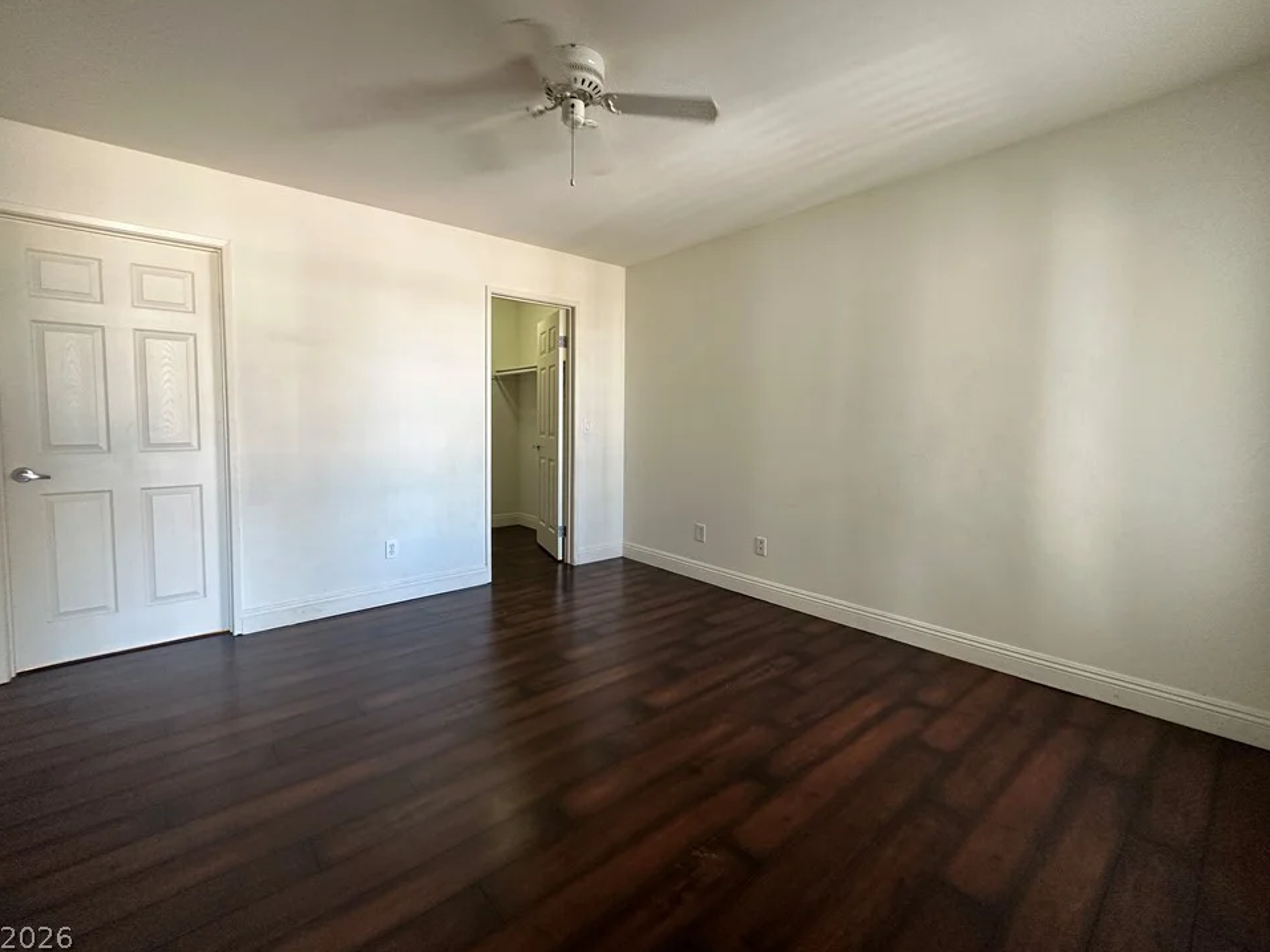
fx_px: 550
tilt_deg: -4.2
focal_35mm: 15
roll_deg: -0.8
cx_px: 608
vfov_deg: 81.7
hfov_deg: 98.1
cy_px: 450
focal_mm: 2.22
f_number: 2.2
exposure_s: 1/60
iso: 200
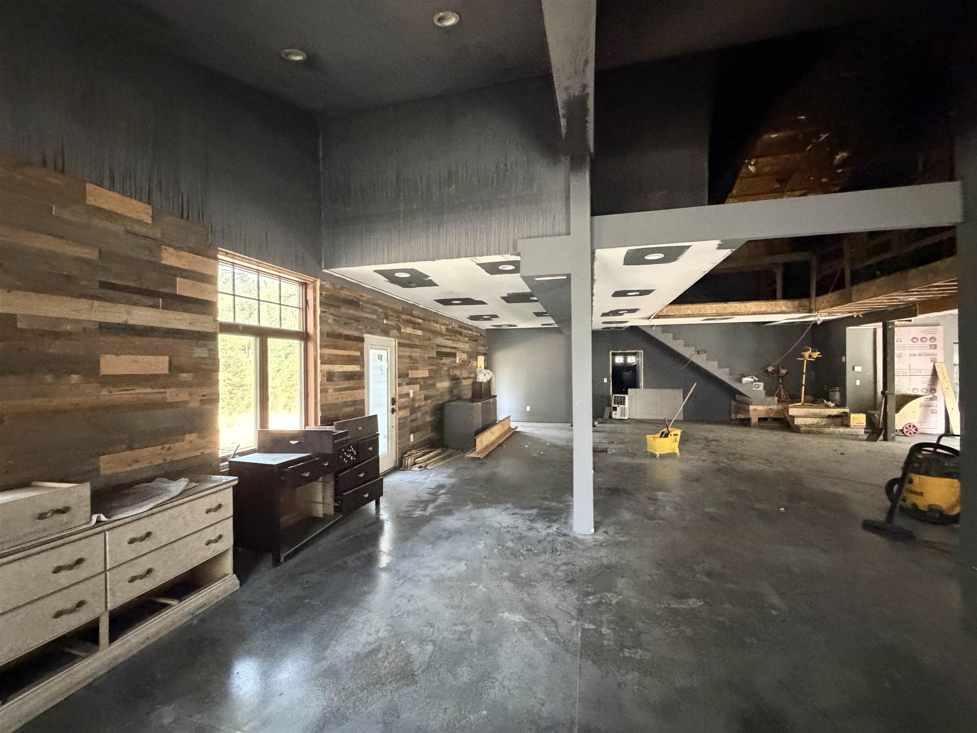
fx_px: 395
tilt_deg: +0.4
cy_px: 366
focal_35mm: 14
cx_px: 488
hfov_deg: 102.1
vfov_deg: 85.7
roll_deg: +1.3
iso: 1250
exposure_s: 1/60
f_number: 2.2
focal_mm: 2.22
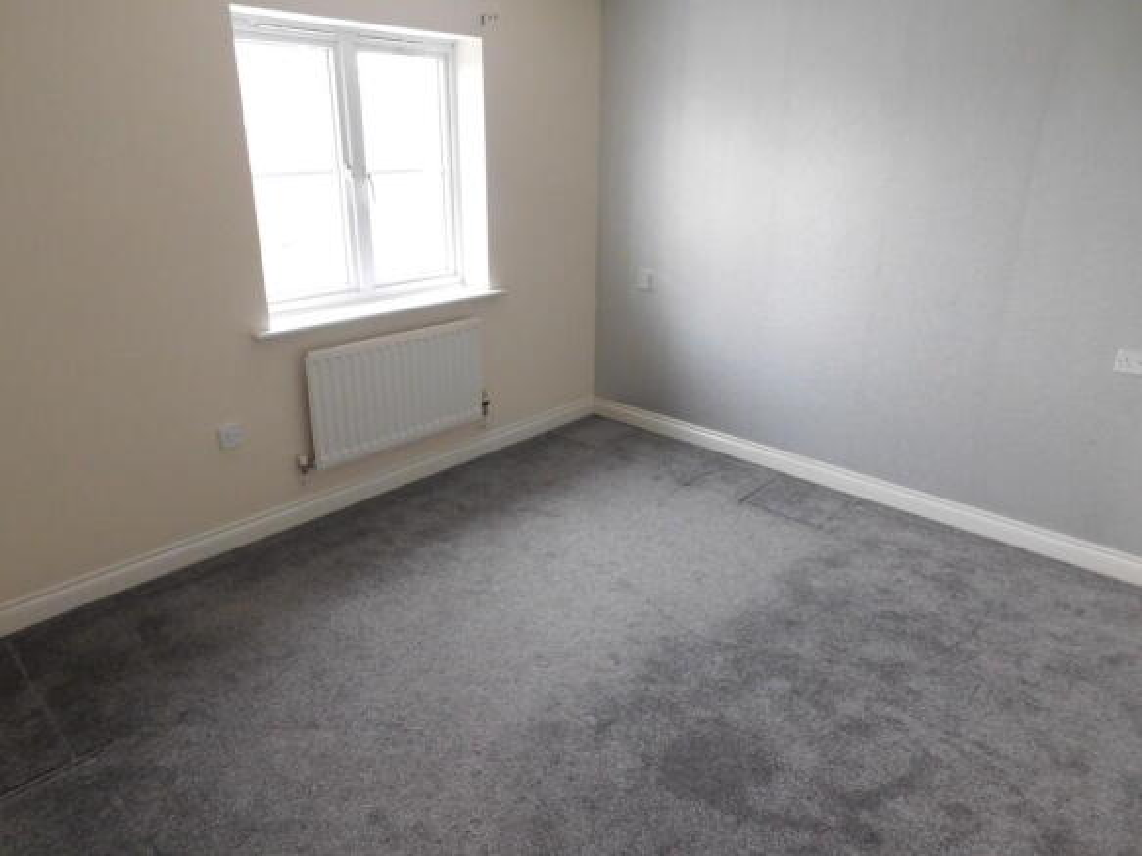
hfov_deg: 73.9
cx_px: 571
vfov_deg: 58.9
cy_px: 428
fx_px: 759
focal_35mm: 23
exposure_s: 1/13
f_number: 3
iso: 400
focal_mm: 4
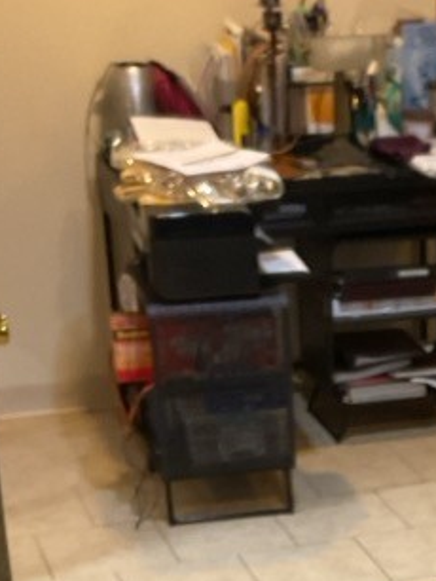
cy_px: 666
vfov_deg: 19.2
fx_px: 1627
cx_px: 459
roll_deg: -0.8
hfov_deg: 14.9
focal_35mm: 97
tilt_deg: -26.1
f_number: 1.8
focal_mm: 3
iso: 320
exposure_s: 1/40
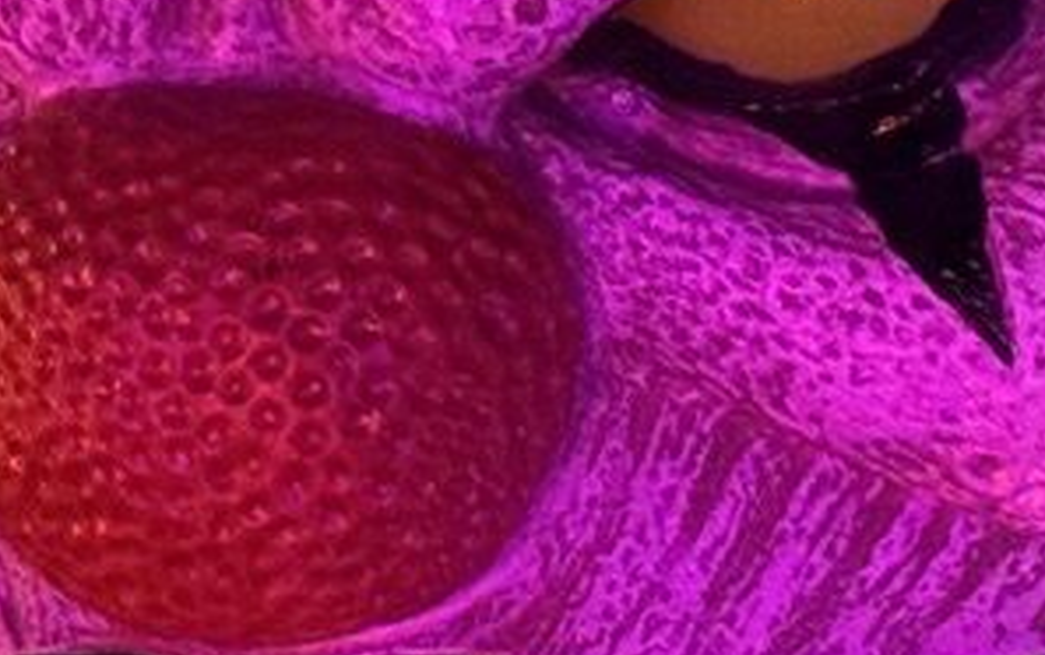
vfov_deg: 5.1
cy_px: 632
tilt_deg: +8.4
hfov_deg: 8.1
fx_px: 7323
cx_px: 239
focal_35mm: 257
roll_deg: -0.8
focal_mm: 6.76
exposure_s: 1/15
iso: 1250
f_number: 1.78
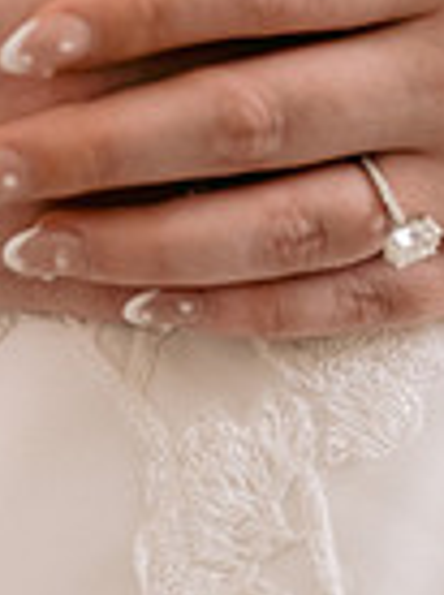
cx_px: 260
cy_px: 9
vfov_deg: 9.4
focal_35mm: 210
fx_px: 3603
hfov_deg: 7.1
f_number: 2.2
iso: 800
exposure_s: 1/320
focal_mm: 50
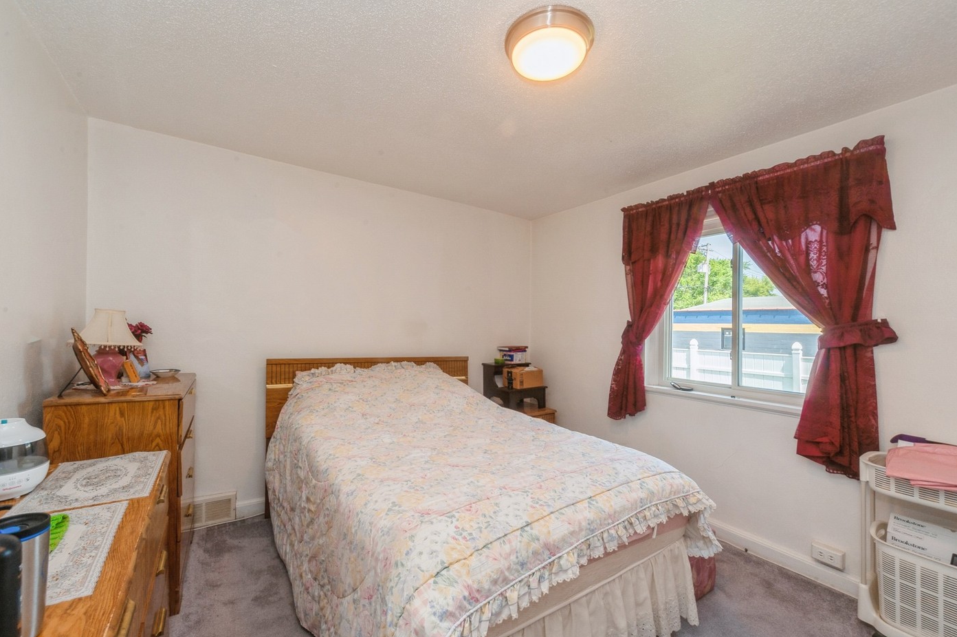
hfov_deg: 104.3
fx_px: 372
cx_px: 469
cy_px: 316
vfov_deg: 81.1
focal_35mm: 14
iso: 200
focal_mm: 12
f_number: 14
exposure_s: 1/15
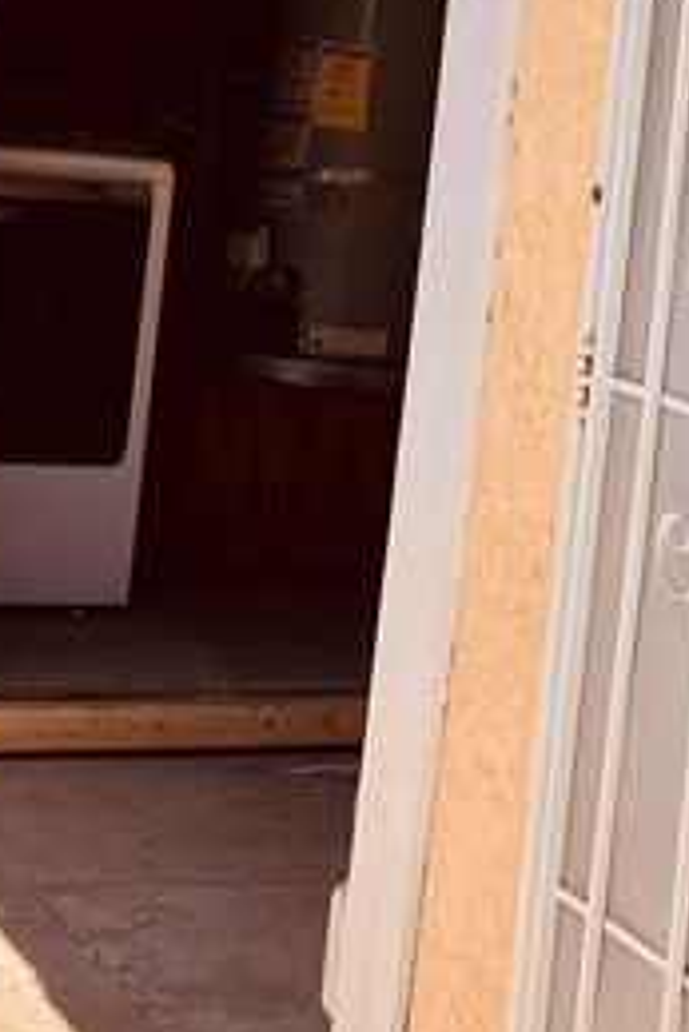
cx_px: 705
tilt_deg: +0.6
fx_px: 3067
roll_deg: -6.2
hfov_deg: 12.6
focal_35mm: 107
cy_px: 36
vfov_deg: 18.7
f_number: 1.5
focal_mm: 5.7
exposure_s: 1/991
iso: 50
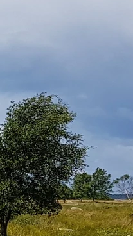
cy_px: 211
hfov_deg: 6.9
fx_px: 966
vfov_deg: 13.8
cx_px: -293
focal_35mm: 154
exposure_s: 1/3024
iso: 40
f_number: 1.7
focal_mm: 4.2
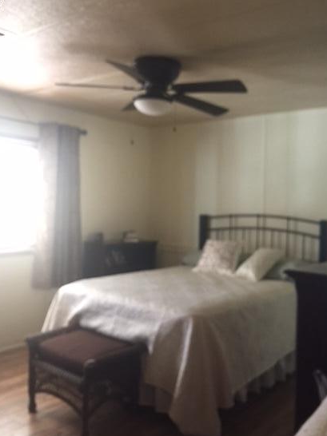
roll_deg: -2.4
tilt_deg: +1.1
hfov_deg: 41.8
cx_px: 171
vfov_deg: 53.9
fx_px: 429
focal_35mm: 34
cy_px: 204
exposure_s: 1/15
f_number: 2.2
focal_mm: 4.15
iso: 100
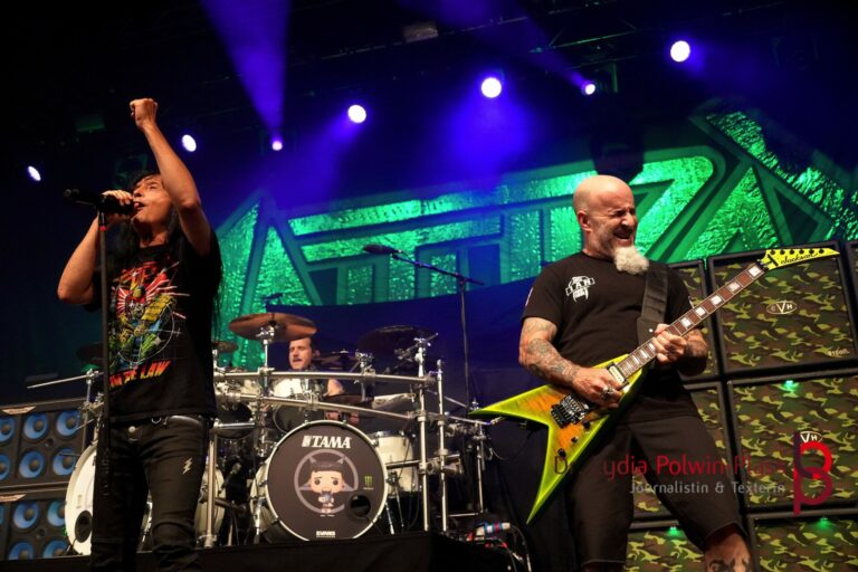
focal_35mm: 38
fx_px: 894
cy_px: 286
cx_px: 429
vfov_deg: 35.5
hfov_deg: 51.3
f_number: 4
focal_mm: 25
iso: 6400
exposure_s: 1/160
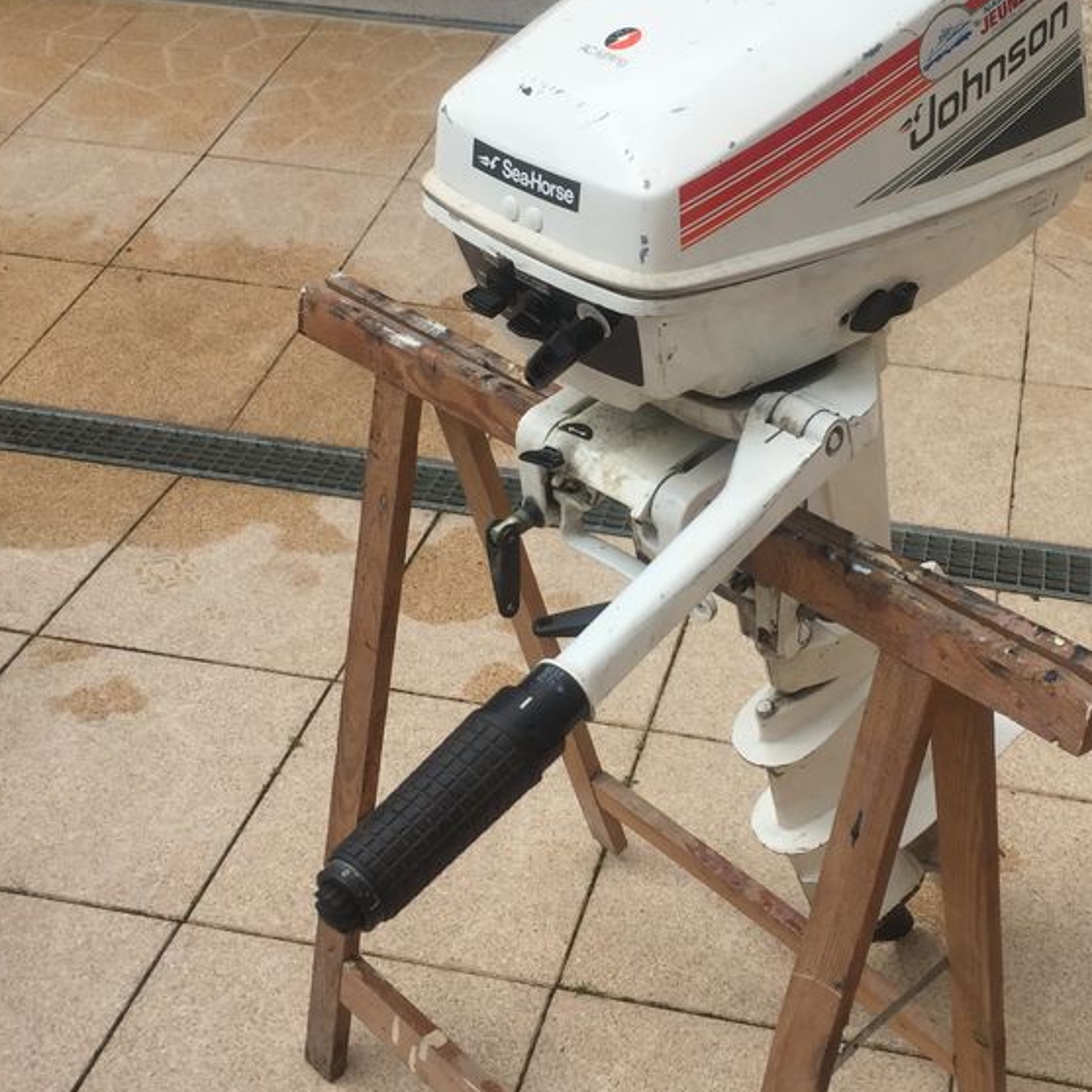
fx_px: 1642
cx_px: 708
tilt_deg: -31.9
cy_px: 461
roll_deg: -2.4
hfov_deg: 36.5
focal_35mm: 46
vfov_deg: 36.7
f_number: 2.2
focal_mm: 4.15
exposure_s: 1/1236
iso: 32
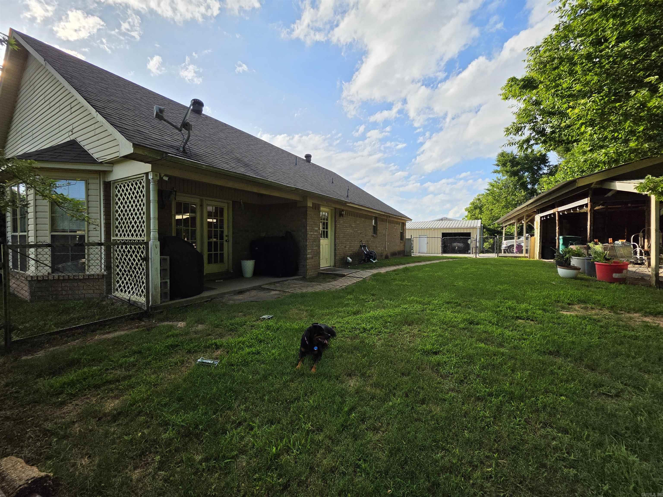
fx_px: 249
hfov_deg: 106.2
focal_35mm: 13
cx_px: 332
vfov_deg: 89.9
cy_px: 248
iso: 32
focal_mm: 2.2
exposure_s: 1/2116
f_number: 1.9
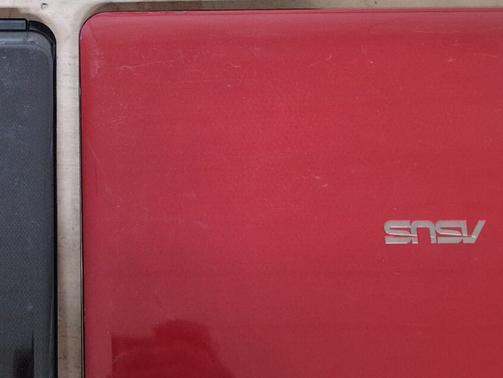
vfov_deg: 20.4
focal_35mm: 70
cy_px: 10
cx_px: 65
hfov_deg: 27.0
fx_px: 1017
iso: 800
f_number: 1.8
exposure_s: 1/100
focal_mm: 6.4
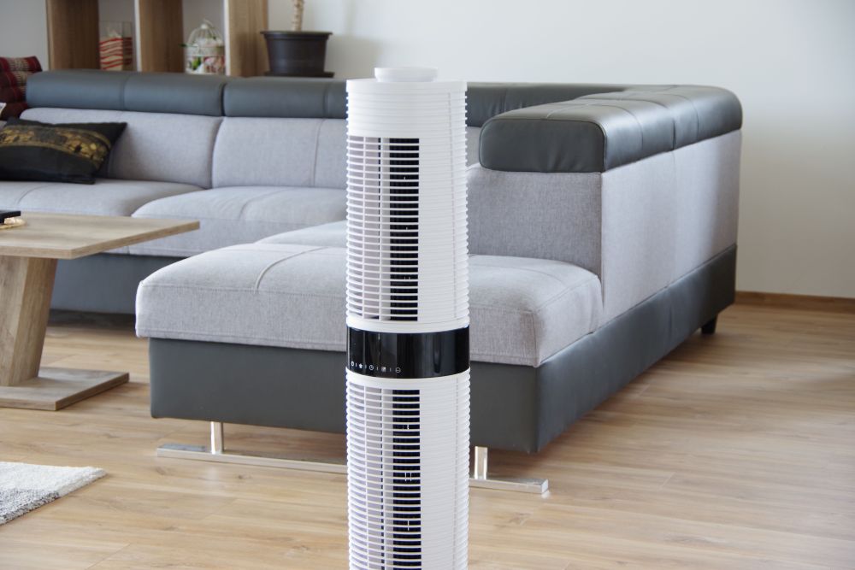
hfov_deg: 25.7
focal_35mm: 79
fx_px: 1876
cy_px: 285
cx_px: 428
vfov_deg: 17.3
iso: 200
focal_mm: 53
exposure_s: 1/1.67
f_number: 4.5
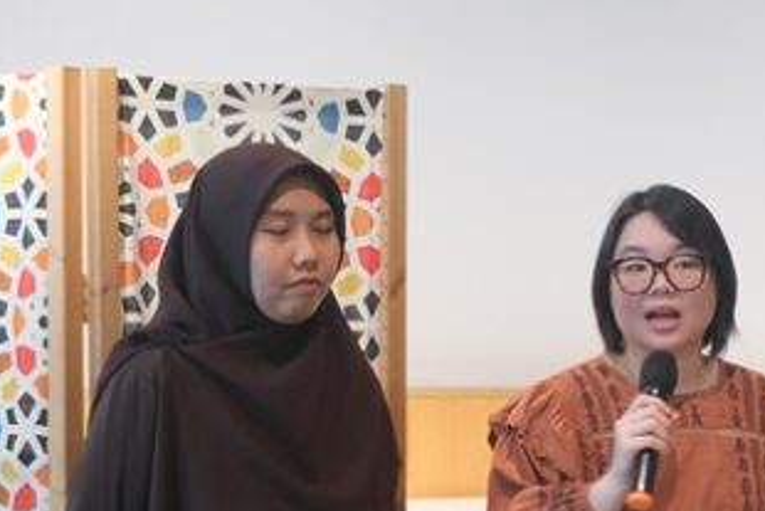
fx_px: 2742
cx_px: 782
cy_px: 517
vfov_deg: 10.5
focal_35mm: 129
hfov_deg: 15.6
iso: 1000
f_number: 4.9
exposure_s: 1/13
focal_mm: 33.3
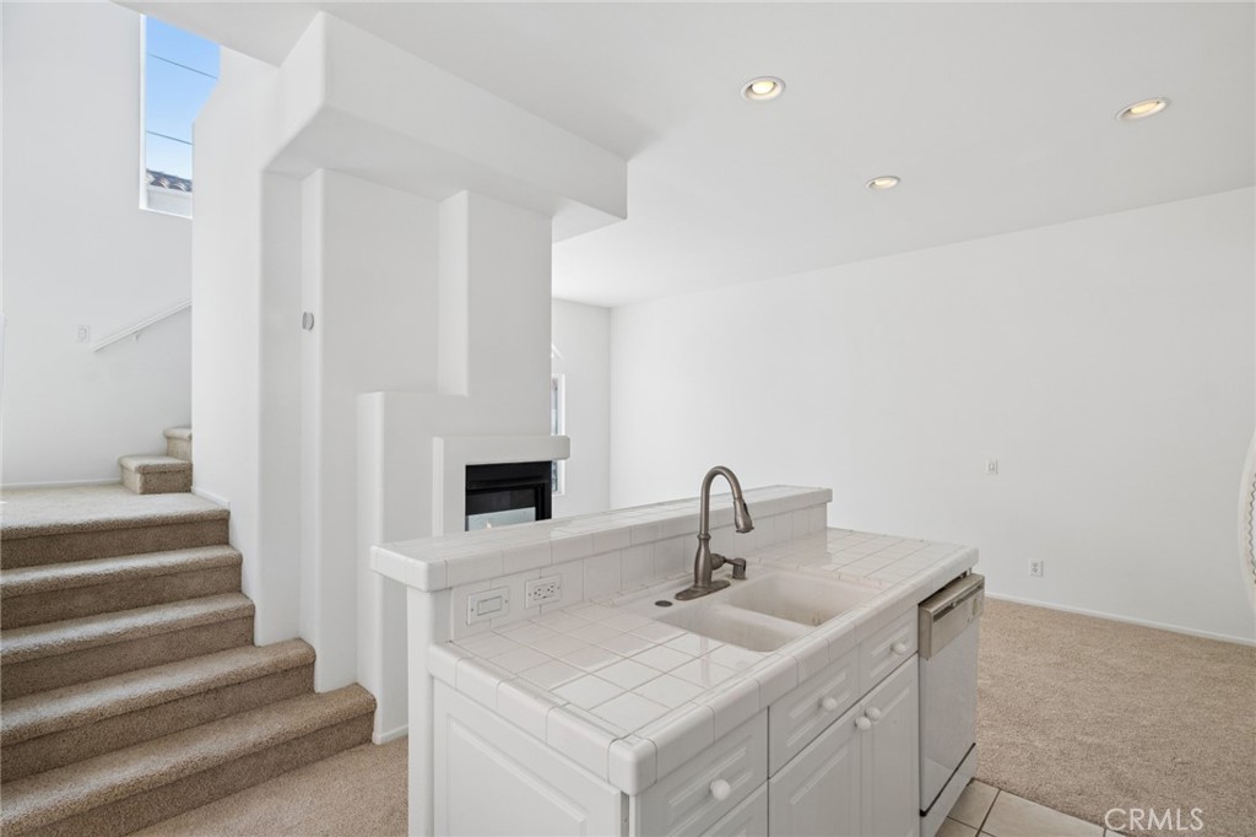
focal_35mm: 16
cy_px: 418
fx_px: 558
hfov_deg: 96.8
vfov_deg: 73.7
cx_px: 628
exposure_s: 1/20
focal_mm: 16
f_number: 9
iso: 200
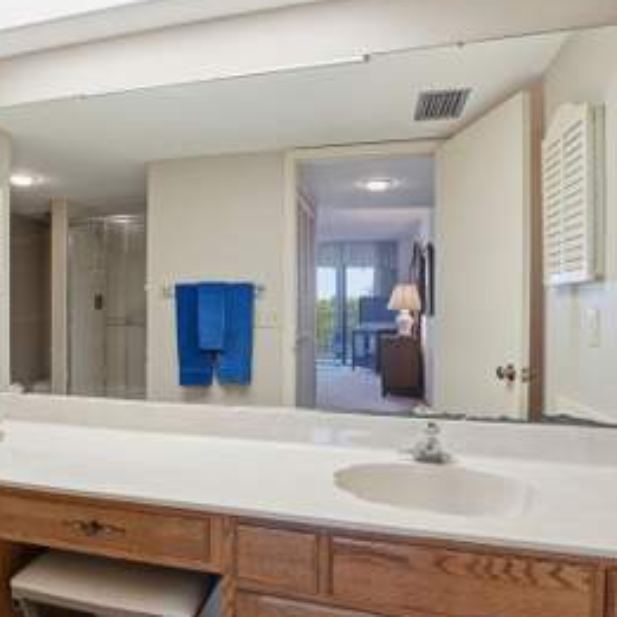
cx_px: 201
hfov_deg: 61.3
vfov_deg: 62.9
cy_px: 308
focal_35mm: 25
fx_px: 504
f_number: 9
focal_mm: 16
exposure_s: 1/25
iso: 200
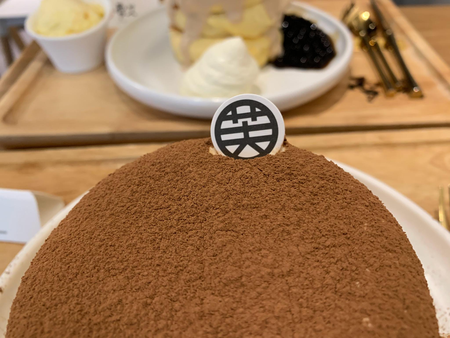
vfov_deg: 53.1
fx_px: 338
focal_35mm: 26
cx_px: 225
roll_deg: +2.8
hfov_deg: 67.3
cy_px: 169
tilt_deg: -44.0
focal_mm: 4.25
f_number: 1.8
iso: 200
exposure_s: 1/50
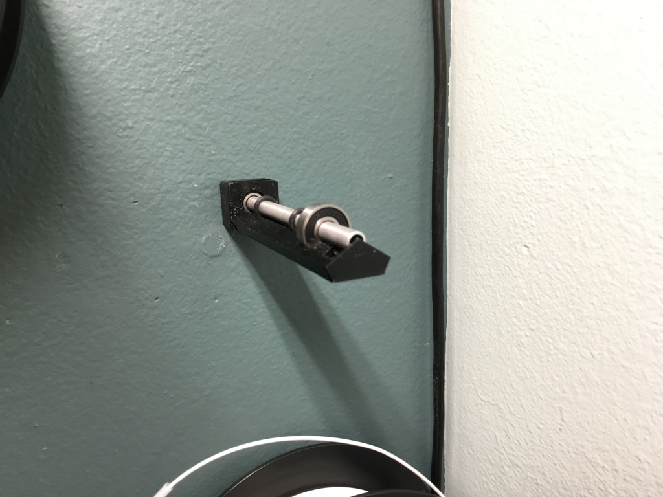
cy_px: 248
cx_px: 332
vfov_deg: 48.2
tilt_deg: -11.2
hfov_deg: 61.7
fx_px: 555
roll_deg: +1.6
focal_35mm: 29
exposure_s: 1/30
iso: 80
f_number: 2.2
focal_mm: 4.15
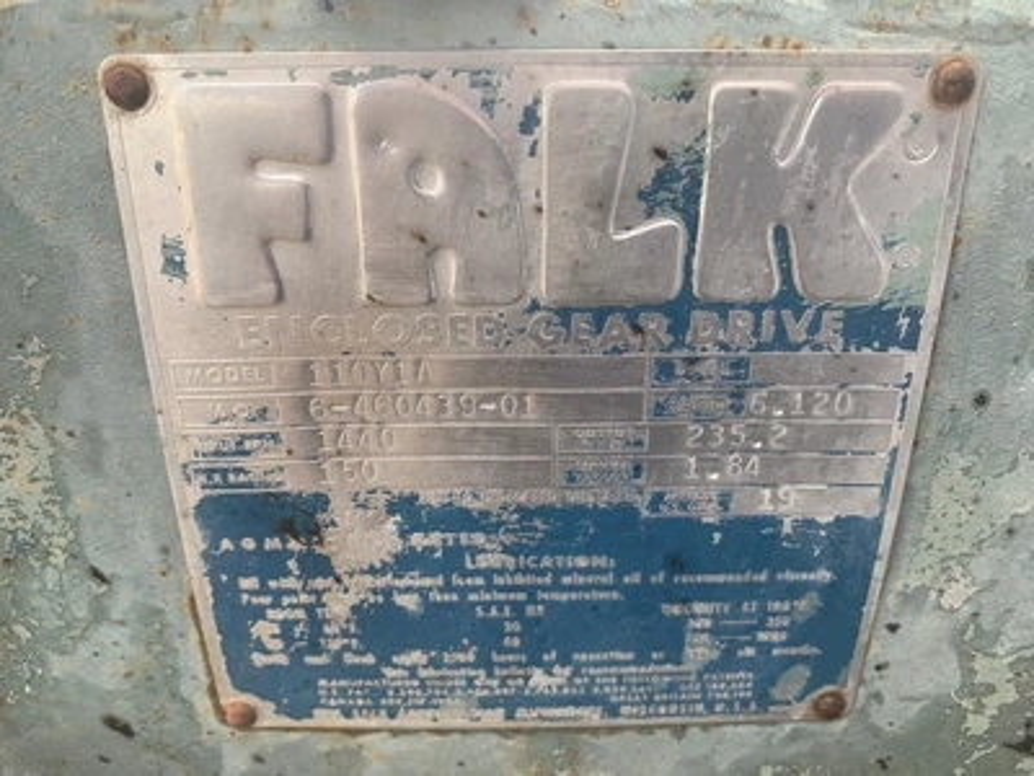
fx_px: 777
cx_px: 517
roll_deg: +1.0
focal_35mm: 26
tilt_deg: -26.0
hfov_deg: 67.3
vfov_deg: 53.1
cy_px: 388
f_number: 1.8
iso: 25
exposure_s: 1/172
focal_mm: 4.25
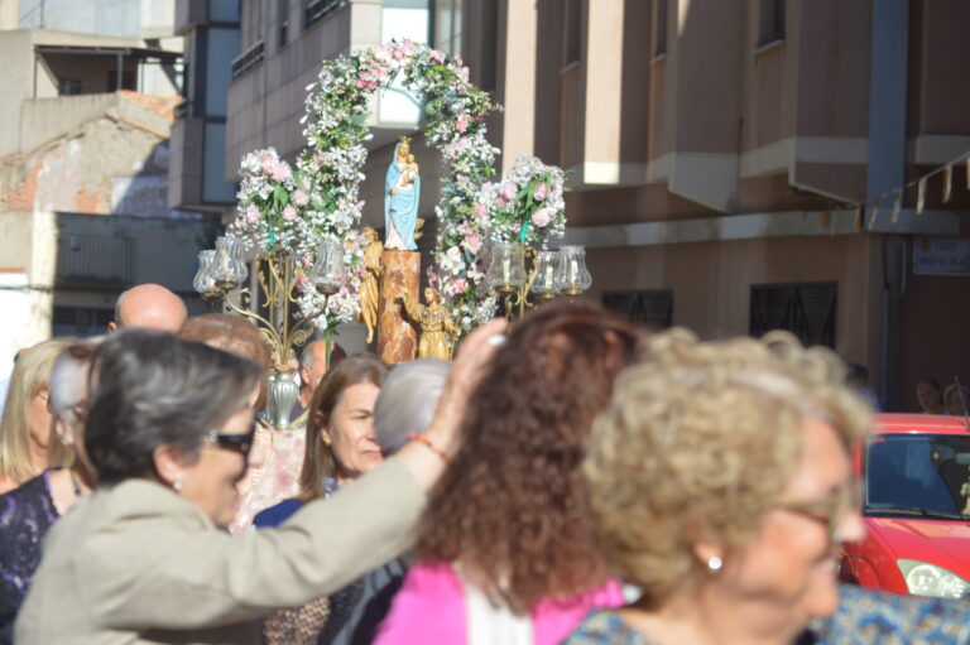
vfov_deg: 9.1
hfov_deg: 13.7
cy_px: 322
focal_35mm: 150
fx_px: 4039
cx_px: 485
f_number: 8
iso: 100
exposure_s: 1/250
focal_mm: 100
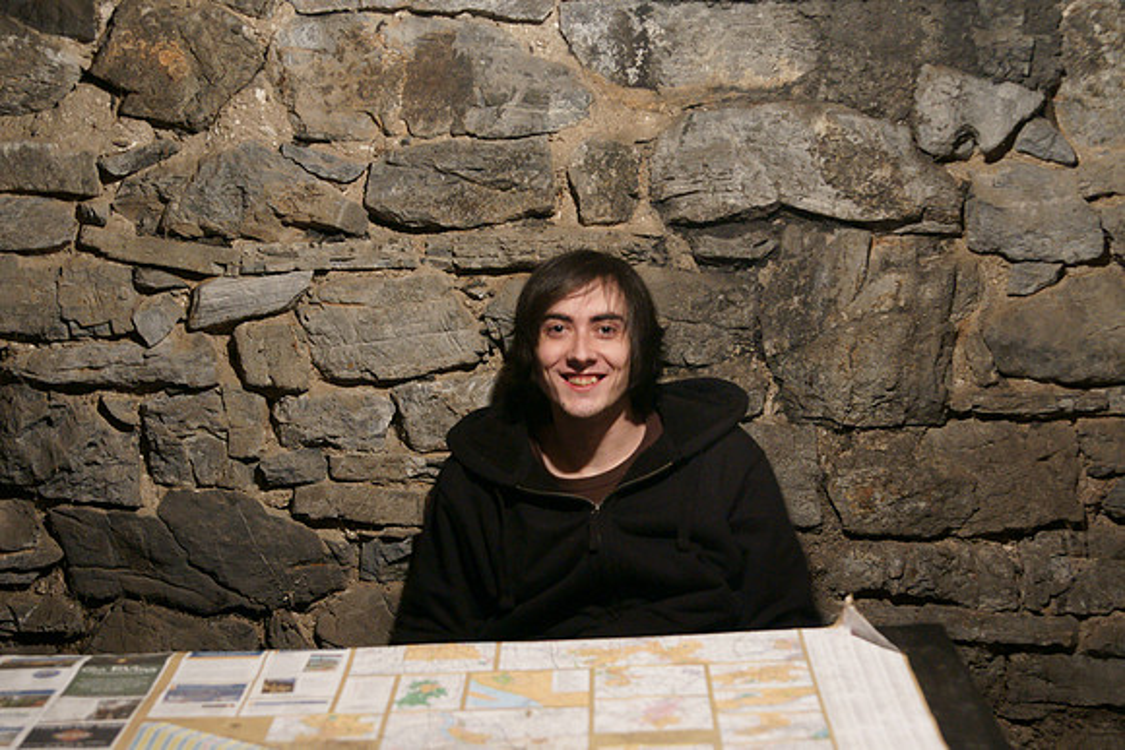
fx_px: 1641
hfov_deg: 37.8
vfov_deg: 25.8
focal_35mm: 52
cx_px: 562
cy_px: 375
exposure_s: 1/25
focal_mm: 35
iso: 1600
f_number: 2.8
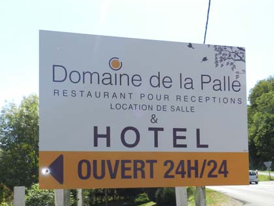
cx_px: 136
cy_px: 157
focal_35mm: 44
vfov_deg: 32.2
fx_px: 348
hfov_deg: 42.9
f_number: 3.4
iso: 160
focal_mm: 4
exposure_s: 1/800
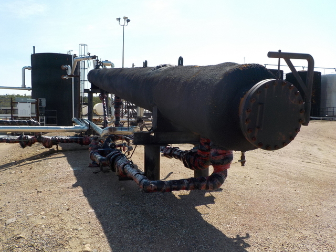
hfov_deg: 60.0
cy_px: 126
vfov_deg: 46.8
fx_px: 291
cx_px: 168
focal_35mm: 30
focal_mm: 4.1
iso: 125
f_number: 3.3
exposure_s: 1/1250
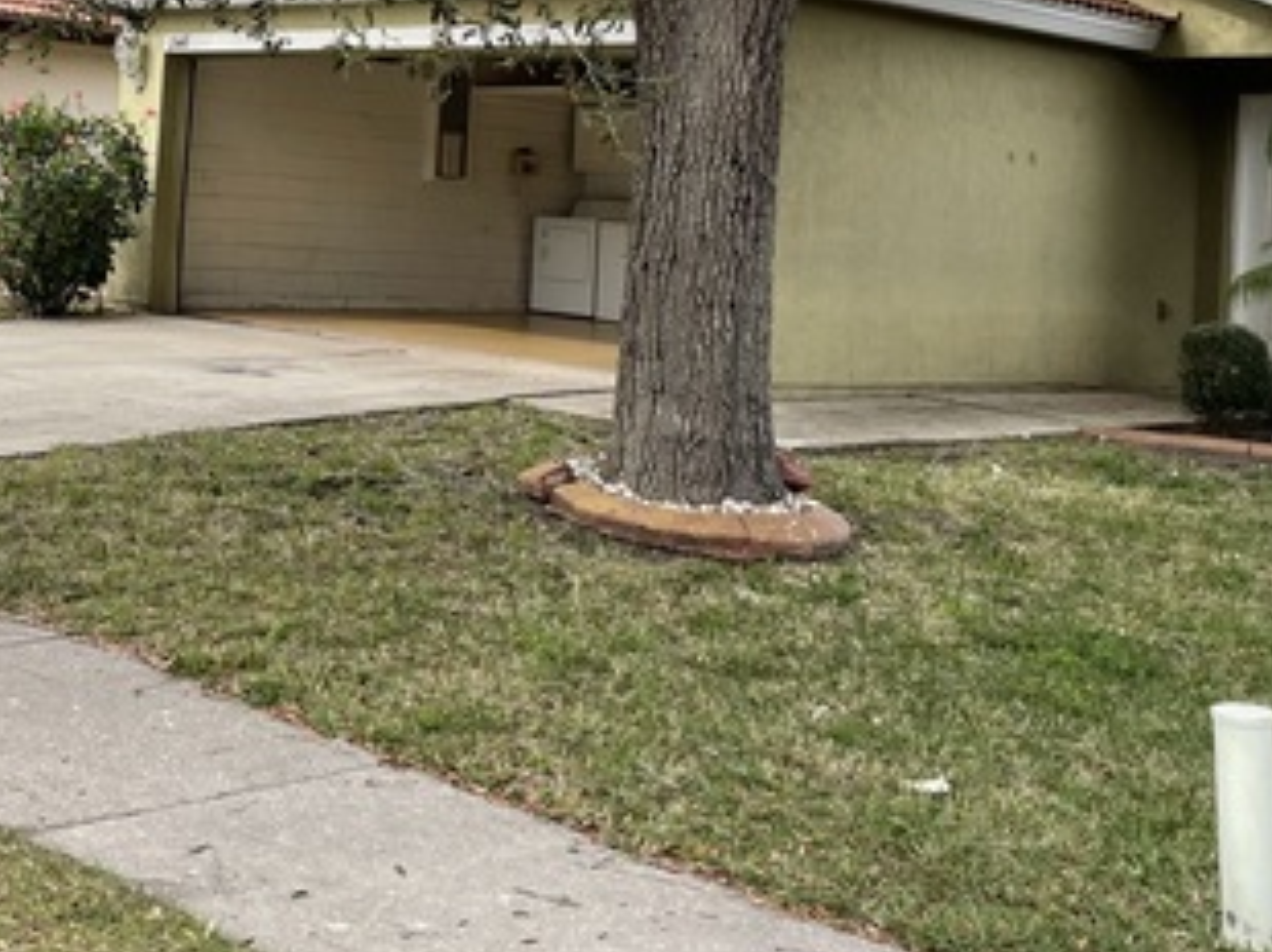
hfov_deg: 32.8
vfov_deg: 25.5
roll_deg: -3.2
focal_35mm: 56
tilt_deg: +2.8
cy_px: 148
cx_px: 146
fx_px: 2056
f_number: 1.6
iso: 32
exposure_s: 1/1304
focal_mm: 4.2
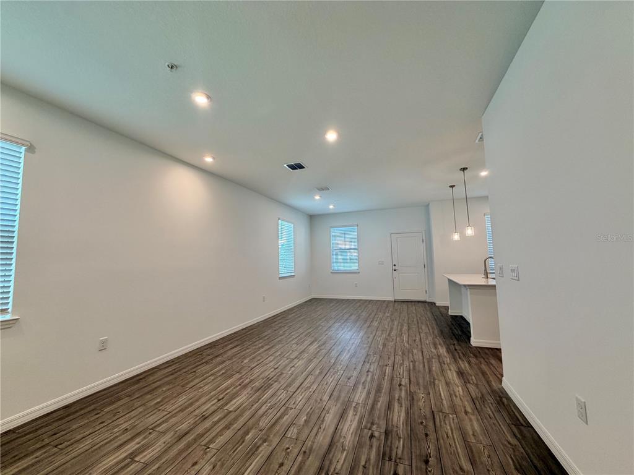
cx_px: 317
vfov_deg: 85.7
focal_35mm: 14
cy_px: 238
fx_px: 256
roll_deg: +0.8
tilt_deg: +4.4
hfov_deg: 102.1
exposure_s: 1/120
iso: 160
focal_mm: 2.22
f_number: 2.2
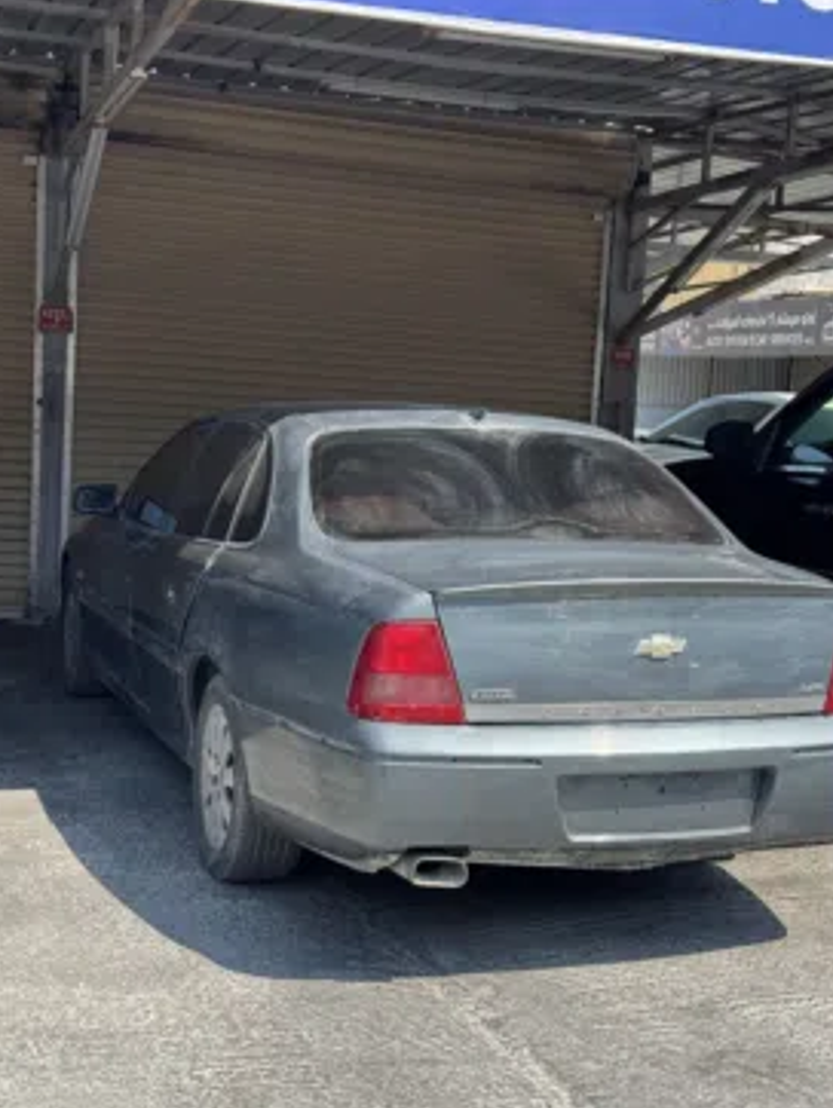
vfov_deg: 36.1
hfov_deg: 27.6
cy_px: 606
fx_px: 1699
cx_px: 438
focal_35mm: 53
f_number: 1.78
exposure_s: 1/2110
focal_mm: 6.76
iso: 64
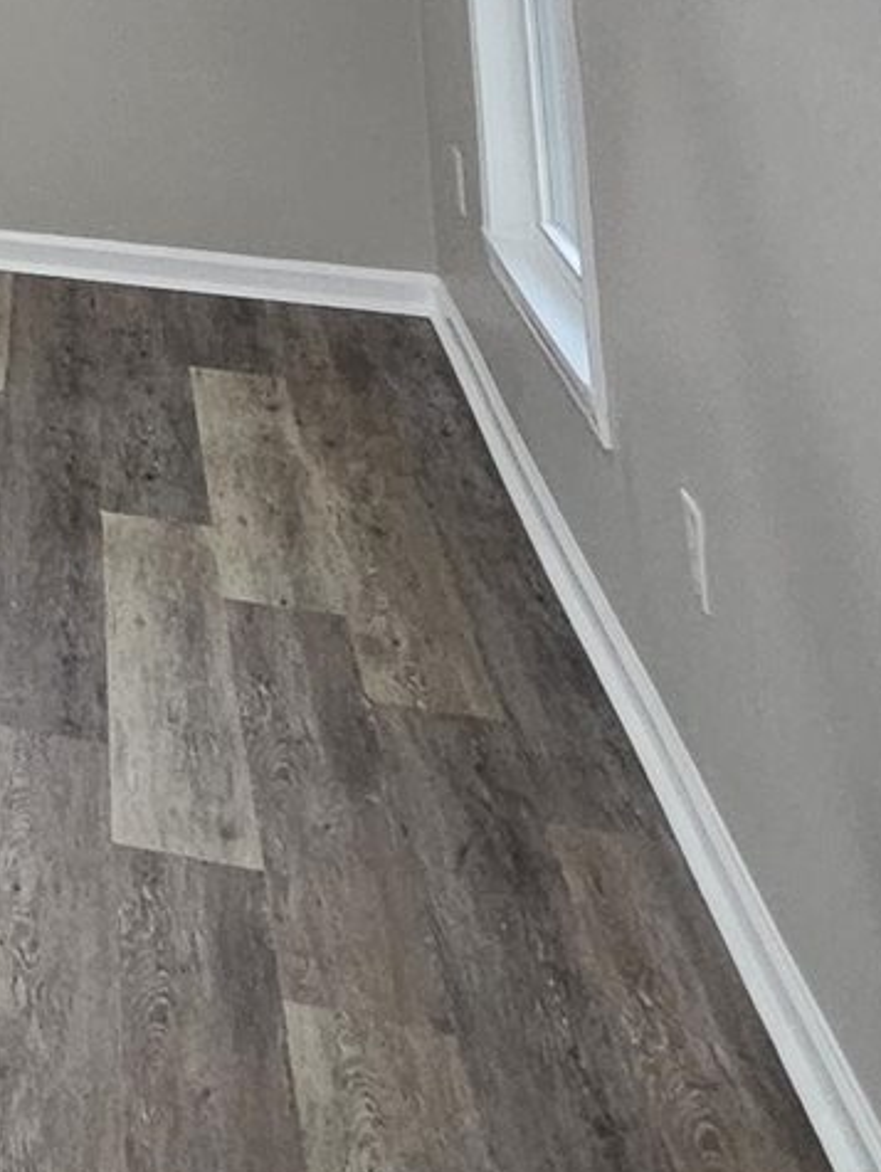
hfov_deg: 16.6
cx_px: -958
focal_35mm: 63
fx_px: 2135
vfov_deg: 22.1
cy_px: -807
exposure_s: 1/60
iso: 200
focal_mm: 2.2
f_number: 2.2
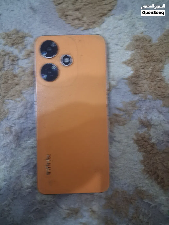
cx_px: 84
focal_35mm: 27
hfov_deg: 51.4
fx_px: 176
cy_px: 112
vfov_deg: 65.3
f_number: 1.8
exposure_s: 1/25
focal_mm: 4
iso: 800
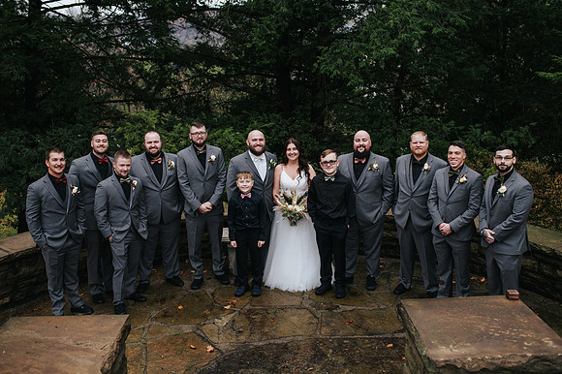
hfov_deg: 52.9
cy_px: 186
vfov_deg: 36.7
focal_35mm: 36
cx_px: 287
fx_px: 564
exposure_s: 1/400
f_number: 3.2
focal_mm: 35
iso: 800
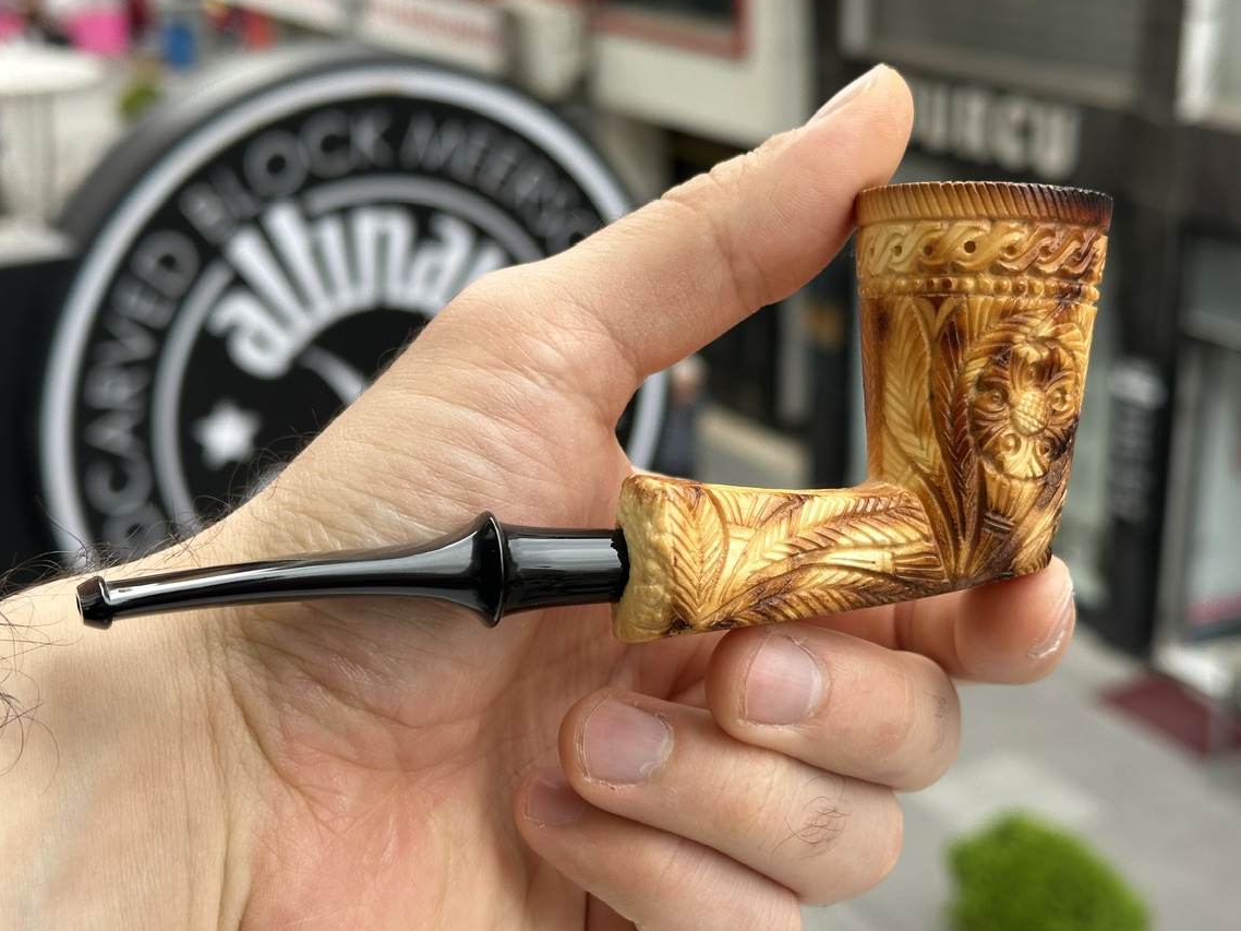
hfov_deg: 35.6
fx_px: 1936
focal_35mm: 54
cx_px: 626
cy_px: 463
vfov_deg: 27.0
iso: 64
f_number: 1.78
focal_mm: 6.86
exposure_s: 1/270
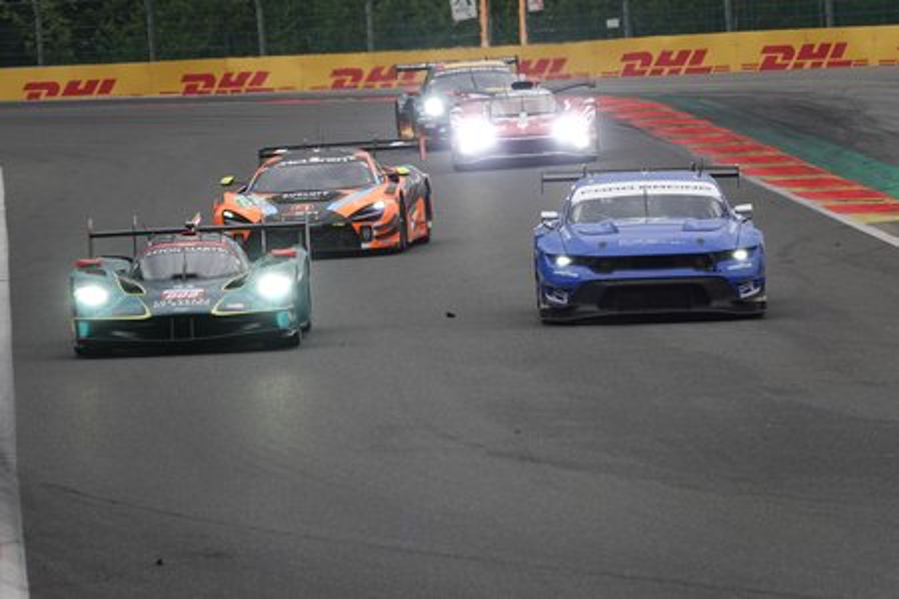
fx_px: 10862
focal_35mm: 435
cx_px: 450
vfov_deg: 3.2
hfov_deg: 4.7
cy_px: 300
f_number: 4
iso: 100
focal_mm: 159.66
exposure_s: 1/800
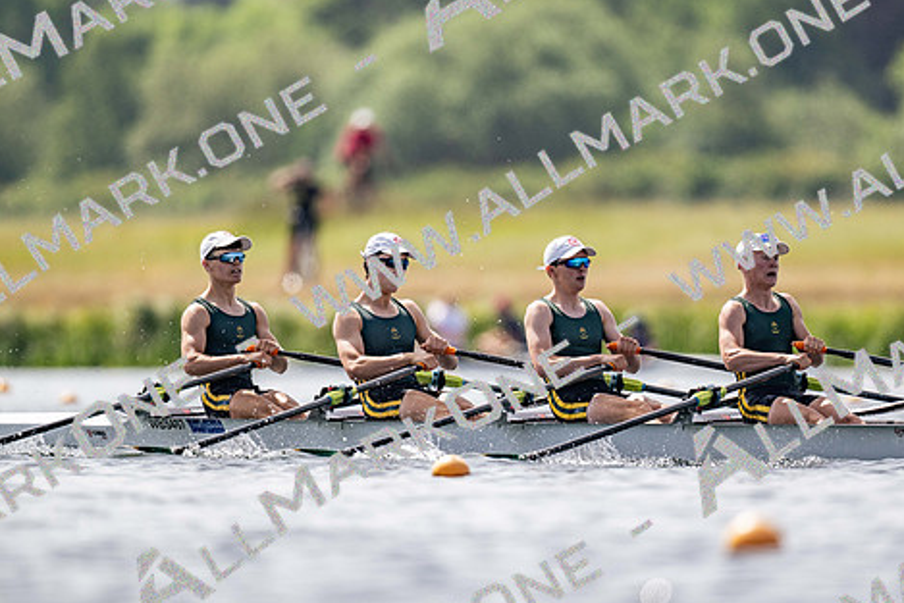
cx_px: 528
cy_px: 334
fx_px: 18637
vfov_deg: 1.9
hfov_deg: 2.8
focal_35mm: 742
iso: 160
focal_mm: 600
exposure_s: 1/2500
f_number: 4
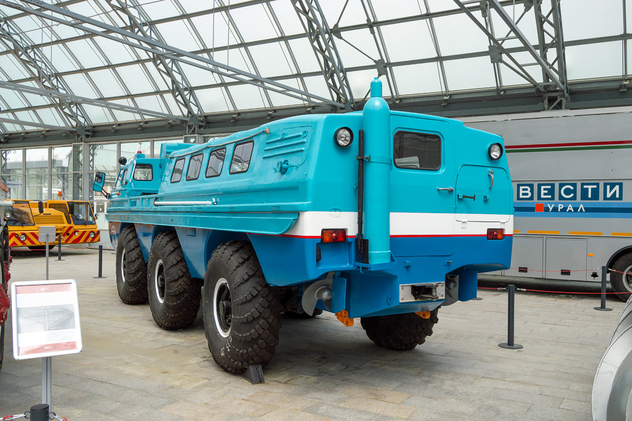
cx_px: 316
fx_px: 526
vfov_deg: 43.5
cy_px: 210
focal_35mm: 30
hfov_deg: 62.0
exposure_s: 1/400
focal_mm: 20
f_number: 7.1
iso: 100
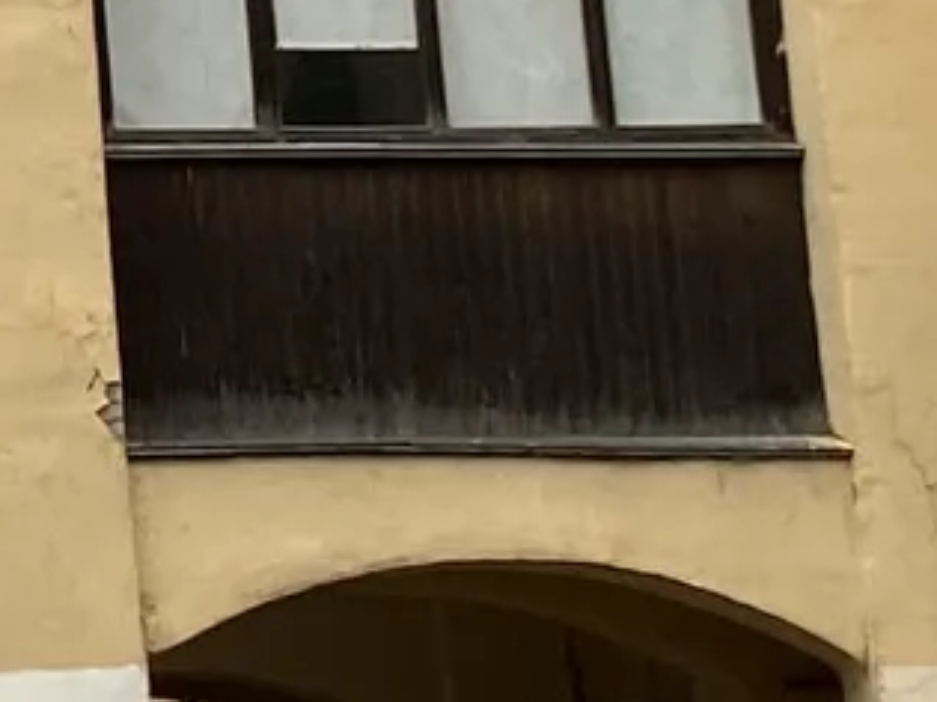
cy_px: -553
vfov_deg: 7.3
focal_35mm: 198
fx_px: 5358
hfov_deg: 9.0
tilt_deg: +16.4
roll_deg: -0.5
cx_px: -1276
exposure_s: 1/122
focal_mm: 4.25
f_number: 1.8
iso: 80
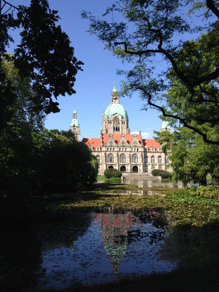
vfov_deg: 55.4
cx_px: 110
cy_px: 146
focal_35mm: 33
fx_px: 278
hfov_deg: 42.9
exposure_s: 1/1290
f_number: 2.4
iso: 50
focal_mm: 4.12
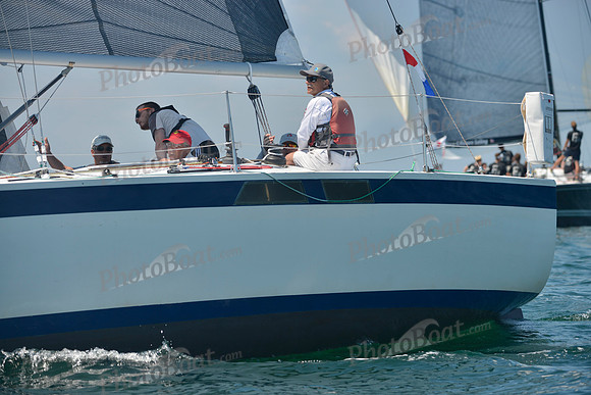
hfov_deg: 10.3
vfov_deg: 6.9
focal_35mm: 200
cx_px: 296
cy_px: 198
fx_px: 3284
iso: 200
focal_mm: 200
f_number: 5
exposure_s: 1/1250
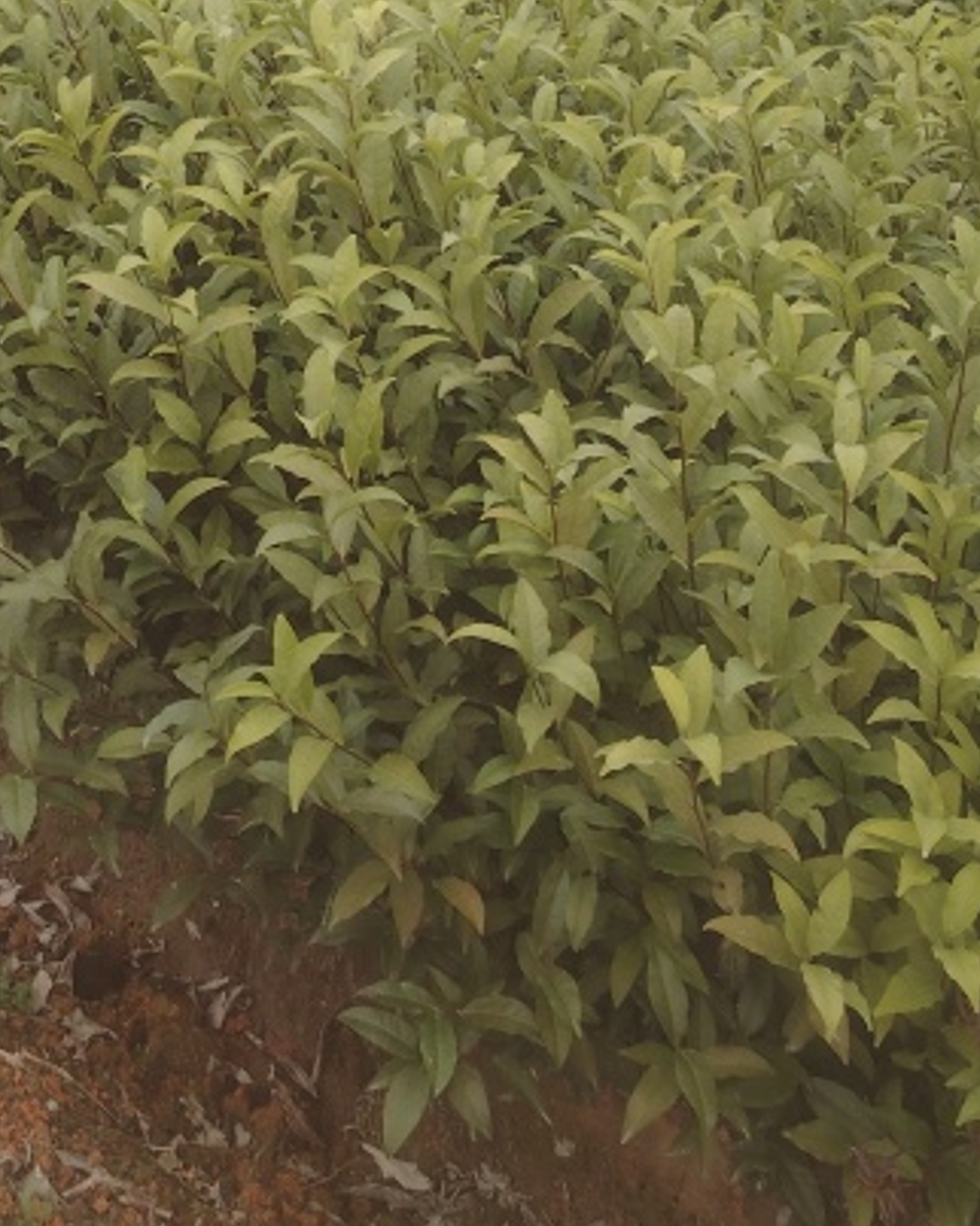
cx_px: 259
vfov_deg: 27.8
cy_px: -132
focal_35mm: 62
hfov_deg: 24.3
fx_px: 2250
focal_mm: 5.25
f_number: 1.75
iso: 294
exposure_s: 1/100
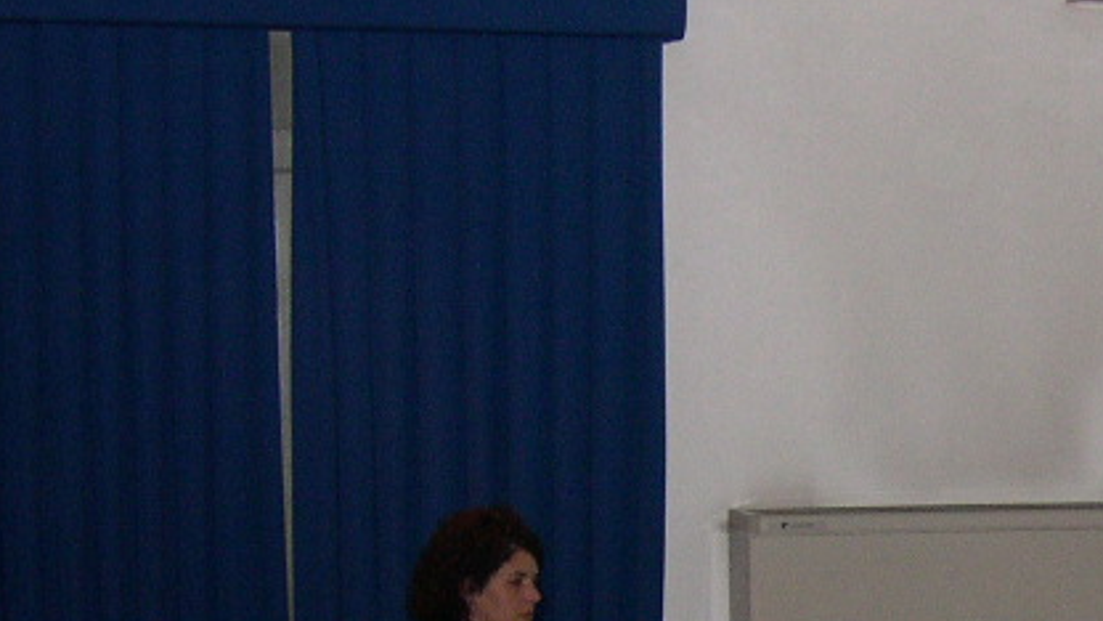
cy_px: 738
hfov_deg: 20.1
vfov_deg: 11.6
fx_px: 2983
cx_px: 1180
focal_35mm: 102
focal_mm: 8
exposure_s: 1/60
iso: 300
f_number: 2.8
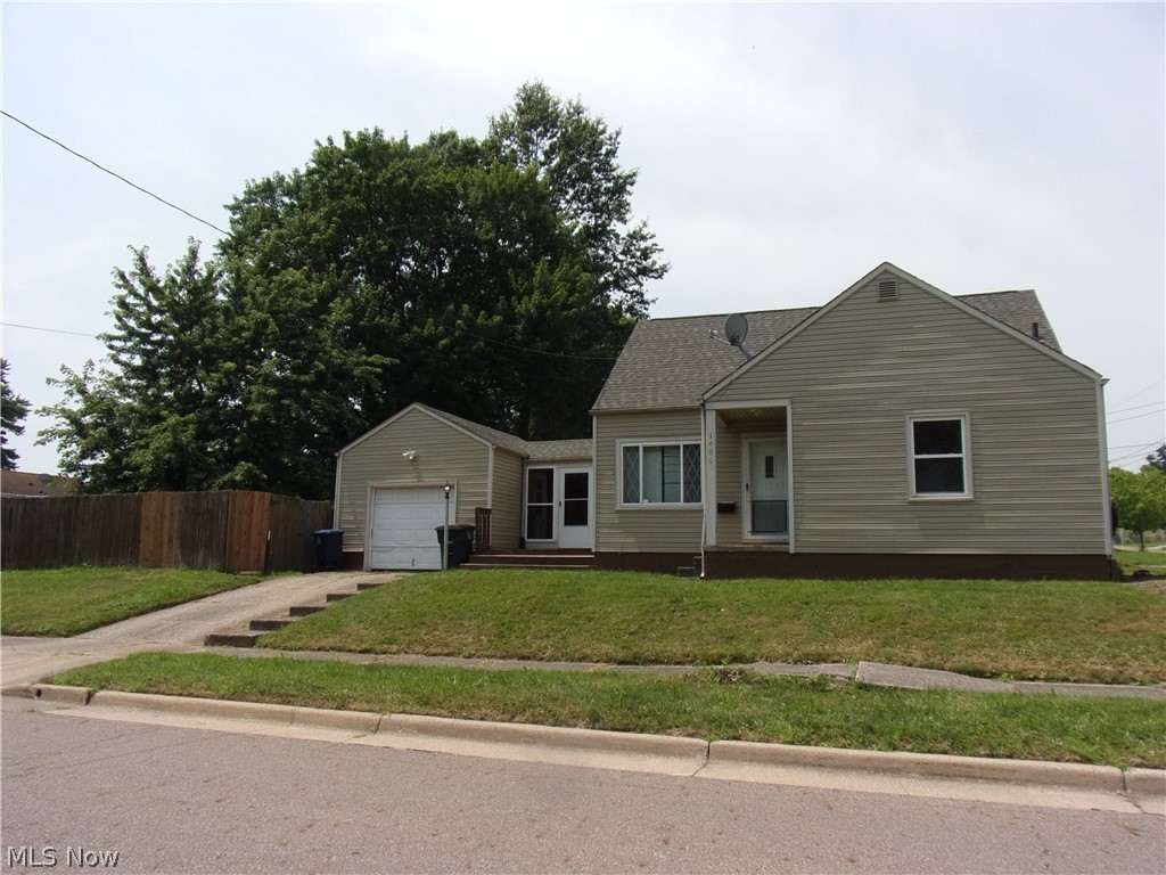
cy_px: 438
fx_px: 808
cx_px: 583
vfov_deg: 56.8
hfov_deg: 71.6
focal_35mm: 24
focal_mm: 4.3
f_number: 10.8
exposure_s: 1/140
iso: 80
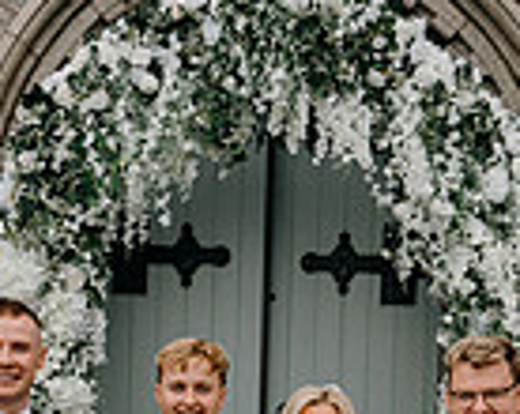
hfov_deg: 20.2
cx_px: 268
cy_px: 615
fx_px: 1460
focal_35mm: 95
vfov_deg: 15.0
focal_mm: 24
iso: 250
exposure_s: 1/200
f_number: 5.6
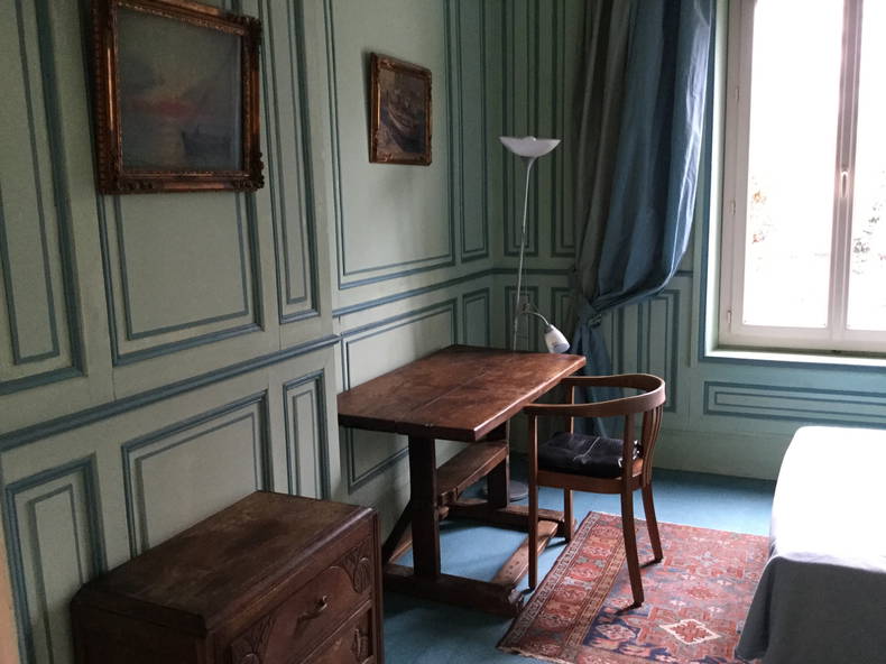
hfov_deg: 58.4
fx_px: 793
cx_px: 443
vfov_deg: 45.4
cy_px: 332
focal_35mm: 31
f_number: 2.4
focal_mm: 3.3
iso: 200
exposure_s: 1/33
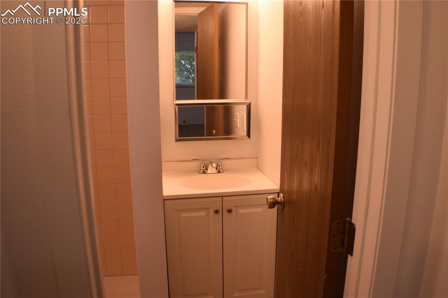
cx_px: 224
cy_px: 149
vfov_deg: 34.2
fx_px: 485
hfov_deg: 49.6
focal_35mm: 39
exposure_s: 1/60
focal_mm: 26
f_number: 4
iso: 400
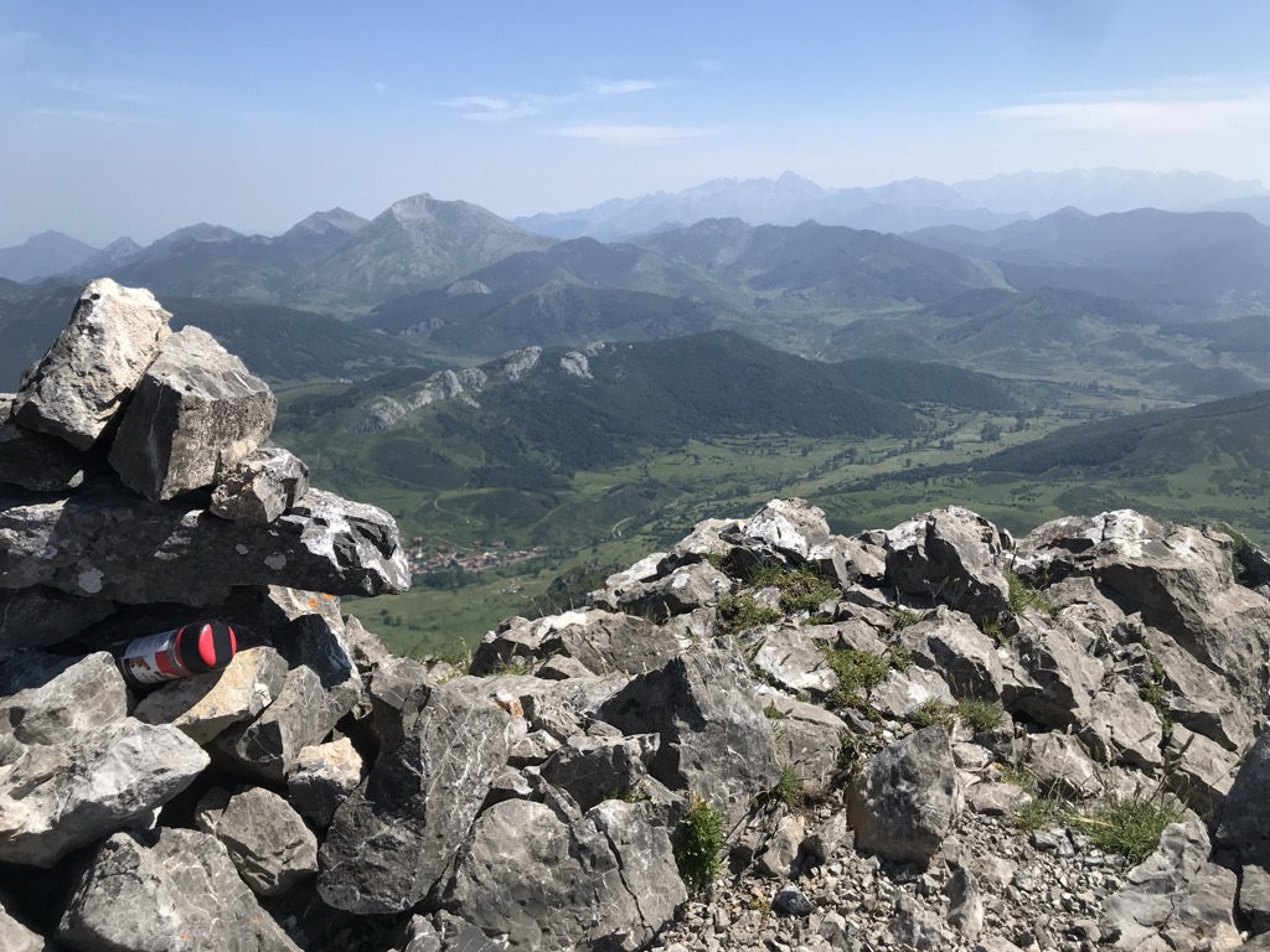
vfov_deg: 49.7
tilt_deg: -15.2
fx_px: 1027
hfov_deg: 63.4
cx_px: 635
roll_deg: -0.4
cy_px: 476
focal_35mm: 28
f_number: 1.8
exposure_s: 1/2519
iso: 20
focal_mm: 3.99
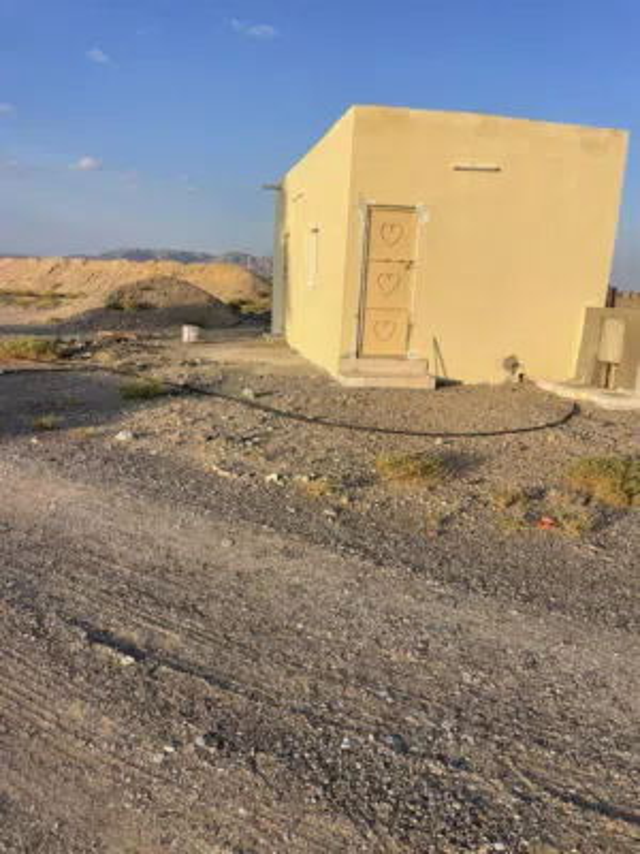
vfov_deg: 67.3
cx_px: 320
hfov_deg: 53.1
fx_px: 641
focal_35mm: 26
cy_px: 427
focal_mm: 4.2
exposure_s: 1/2398
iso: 32
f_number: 1.6
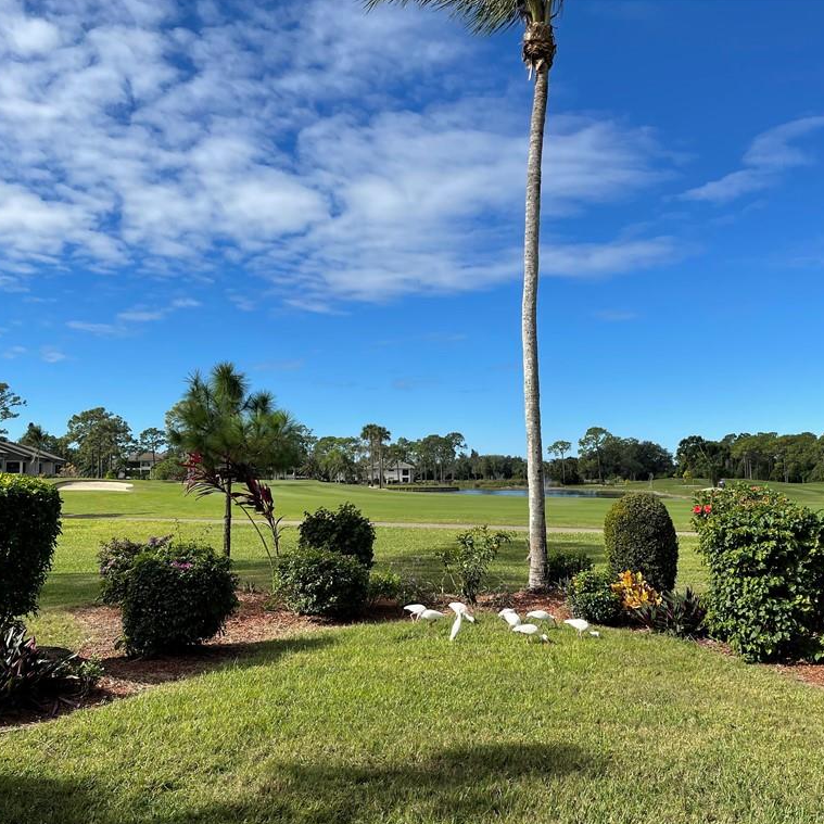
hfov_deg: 52.4
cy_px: 410
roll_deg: -0.3
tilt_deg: +4.3
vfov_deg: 52.5
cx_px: 456
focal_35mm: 31
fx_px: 835
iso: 32
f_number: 1.6
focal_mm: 5.1
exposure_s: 1/4202
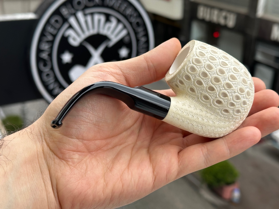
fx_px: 387
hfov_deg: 39.7
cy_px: 104
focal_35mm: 48
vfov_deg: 30.3
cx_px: 140
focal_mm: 6.86
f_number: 1.78
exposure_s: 1/329
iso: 64
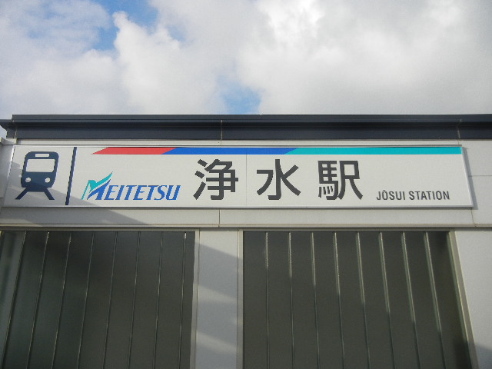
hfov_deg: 60.0
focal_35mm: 30
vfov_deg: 46.8
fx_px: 426
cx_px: 246
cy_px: 184
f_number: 7
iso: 160
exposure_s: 1/376
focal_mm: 5.4
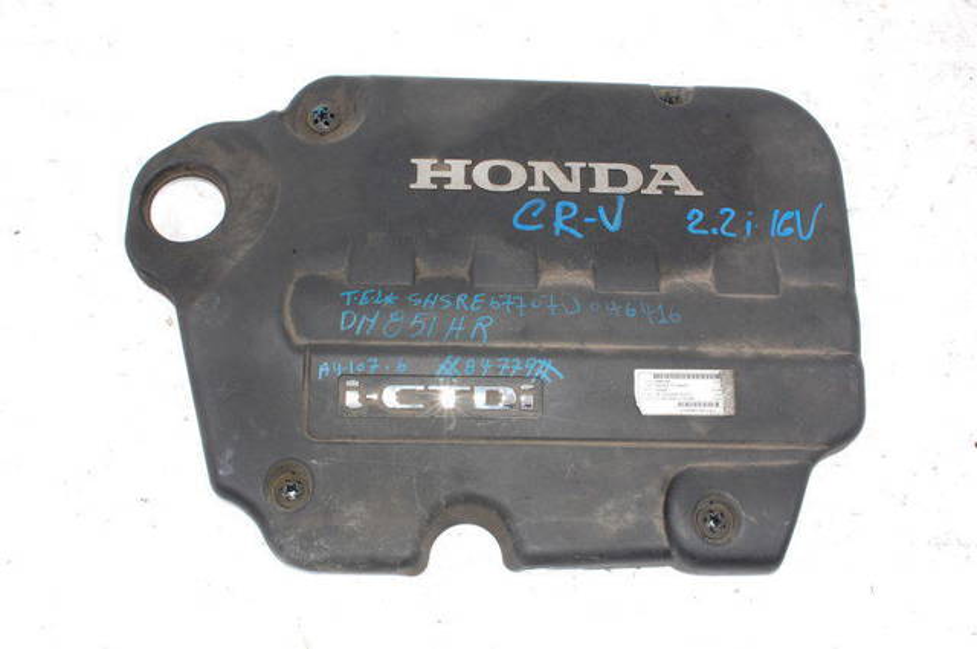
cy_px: 324
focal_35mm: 42
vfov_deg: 31.8
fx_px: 1138
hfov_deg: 46.5
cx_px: 488
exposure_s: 1/200
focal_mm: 28
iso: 800
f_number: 18
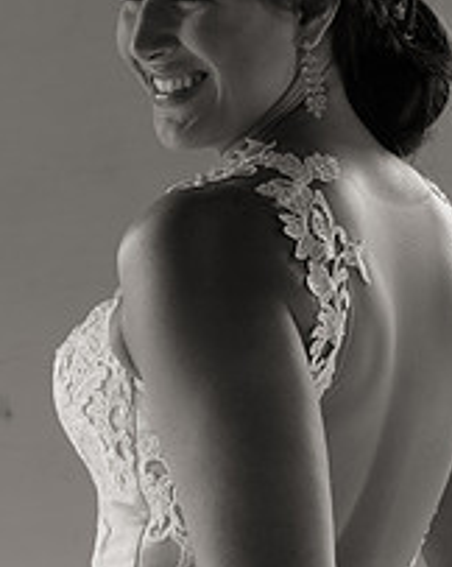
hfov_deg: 9.9
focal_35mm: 156
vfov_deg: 12.4
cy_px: 374
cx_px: 237
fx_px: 2613
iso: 125
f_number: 2.8
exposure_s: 1/100
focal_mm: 75
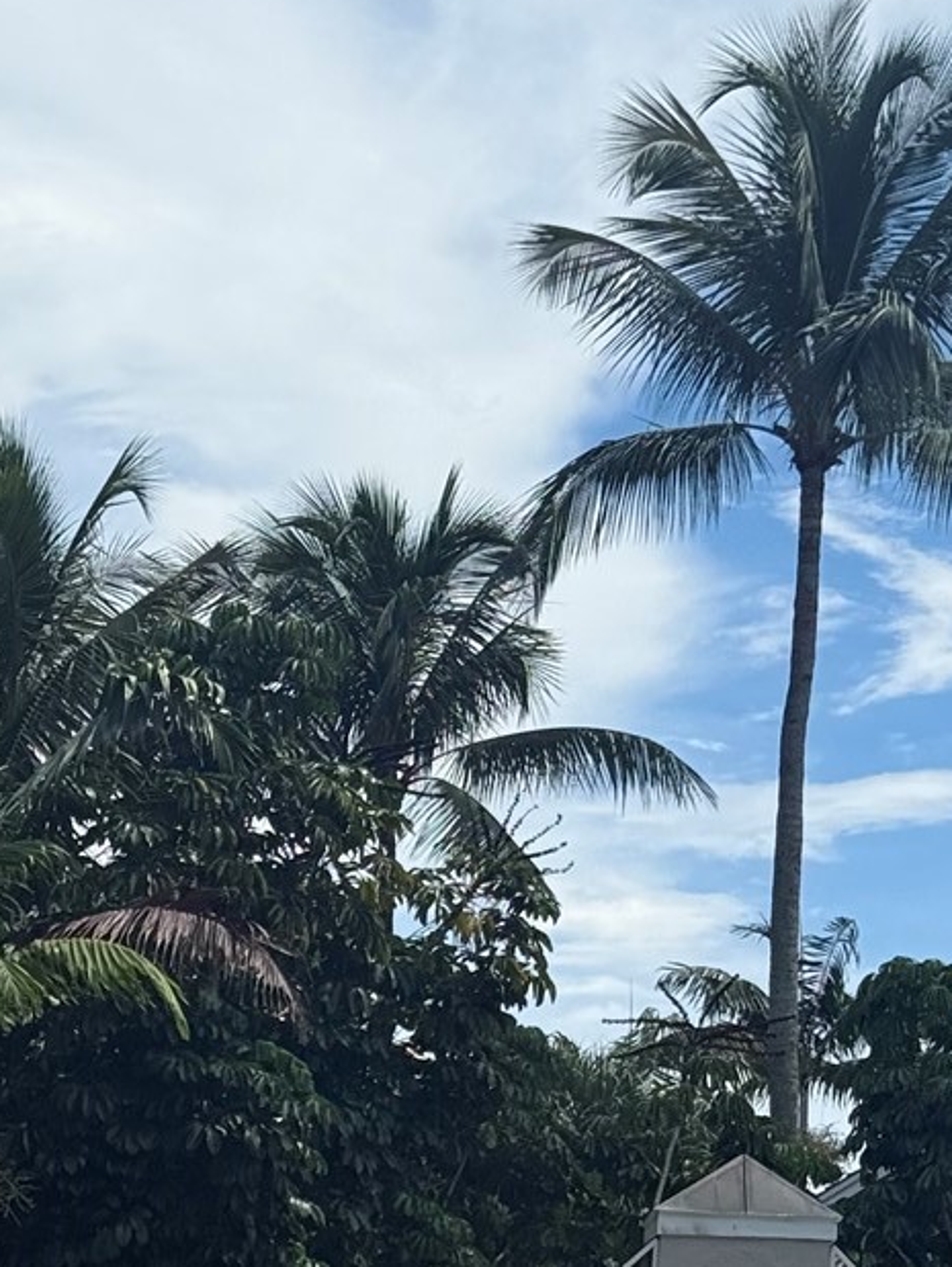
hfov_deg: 11.8
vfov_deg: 15.2
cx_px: -27
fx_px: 4542
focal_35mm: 124
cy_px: 1574
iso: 100
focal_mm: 6.76
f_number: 1.78
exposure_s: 1/7143
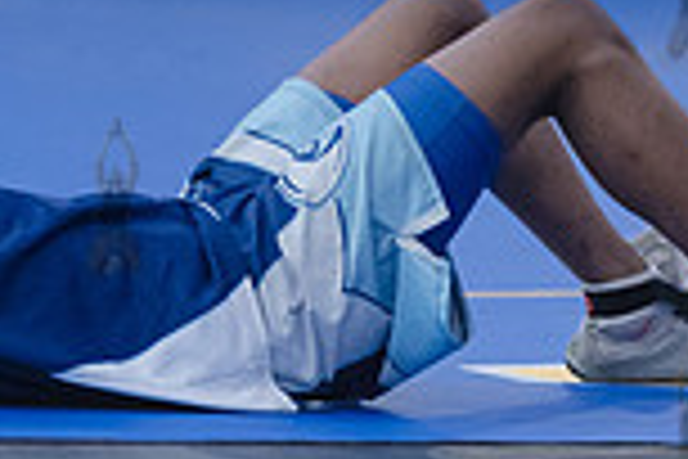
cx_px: 112
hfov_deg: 3.1
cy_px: 196
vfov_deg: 2.1
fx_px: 12536
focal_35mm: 656
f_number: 3.2
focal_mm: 170
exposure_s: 1/320
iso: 6400
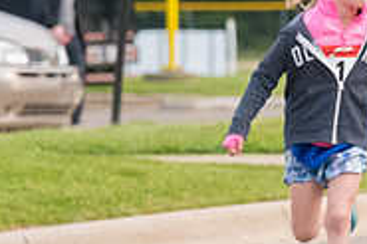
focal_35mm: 846
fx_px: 8617
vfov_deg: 1.6
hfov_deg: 2.4
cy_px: 143
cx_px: 569
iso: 3200
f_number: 7.1
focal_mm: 180
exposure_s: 1/1250
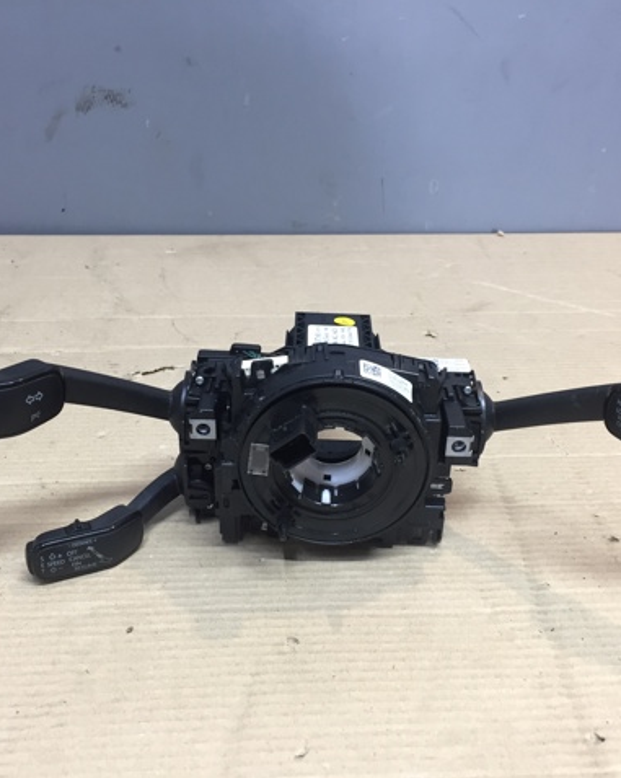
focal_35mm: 38
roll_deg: -2.8
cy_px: 388
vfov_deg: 48.0
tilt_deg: -28.5
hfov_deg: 39.1
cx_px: 321
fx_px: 874
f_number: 2.2
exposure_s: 1/33
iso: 80
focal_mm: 4.15
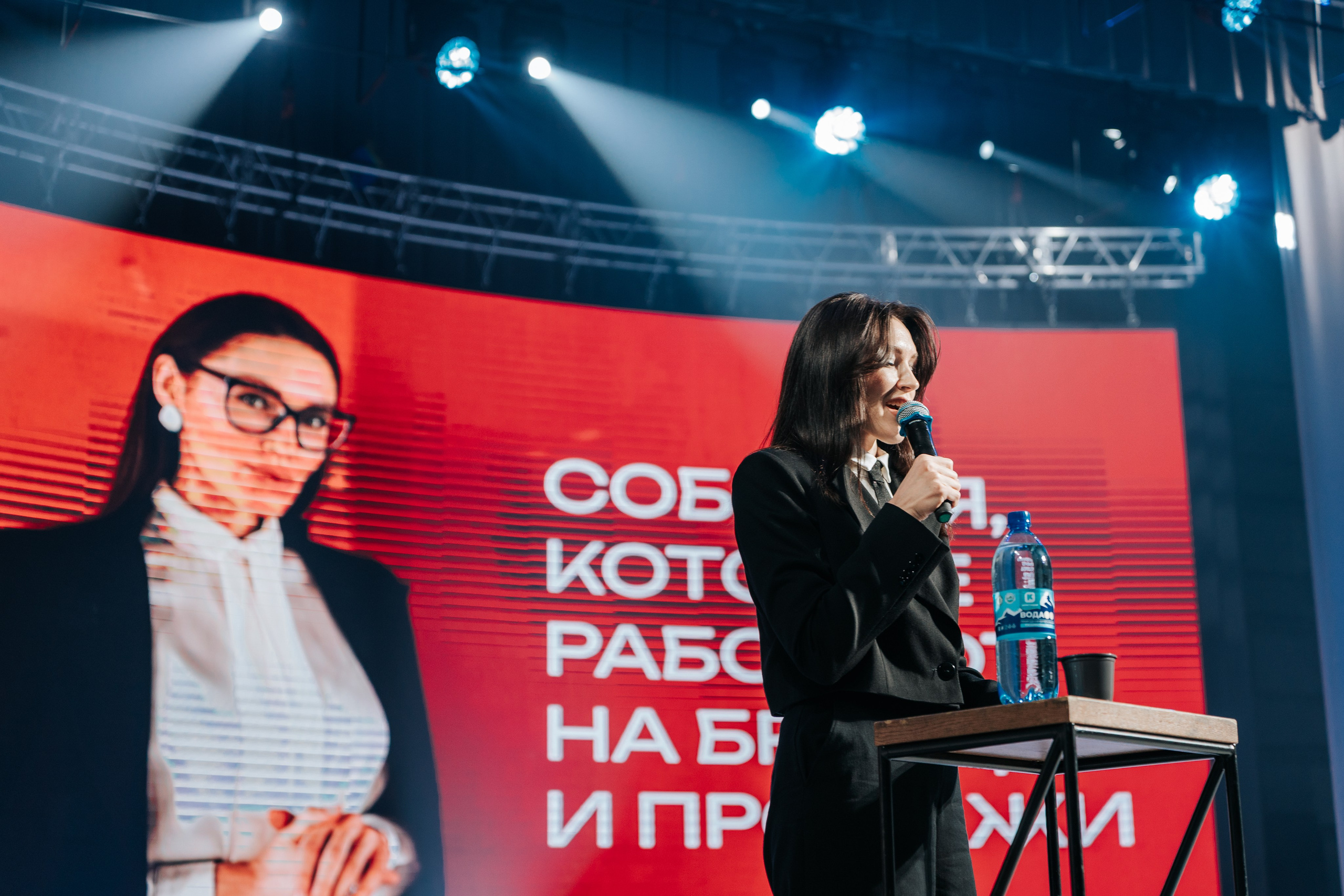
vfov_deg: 24.2
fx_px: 2091
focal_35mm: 56
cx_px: 672
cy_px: 448
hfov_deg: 35.6
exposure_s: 1/250
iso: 640
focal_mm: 56
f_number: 2.8
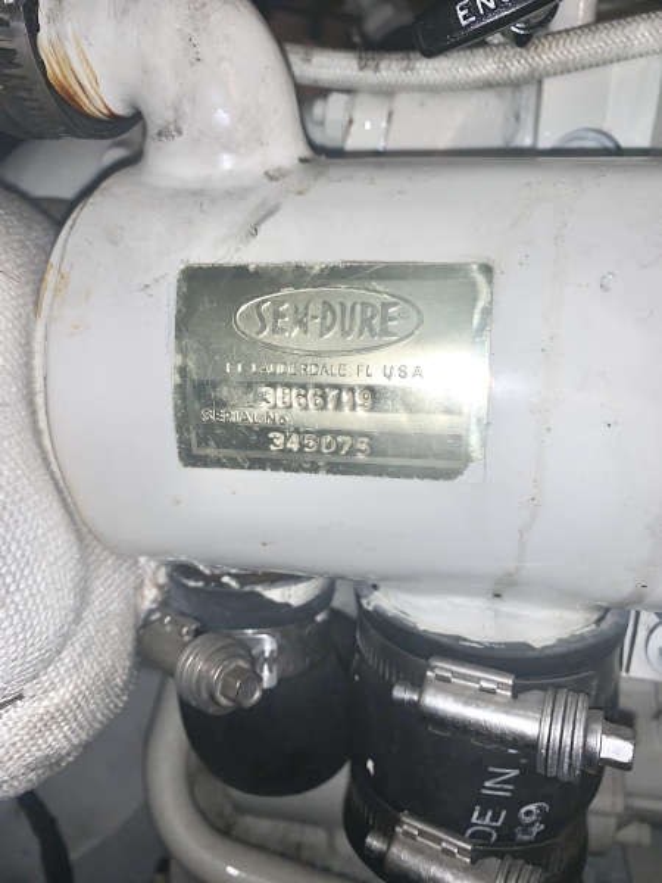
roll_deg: -4.2
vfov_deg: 67.3
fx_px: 663
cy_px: 442
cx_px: 331
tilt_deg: -20.9
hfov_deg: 53.1
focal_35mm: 26
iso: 25
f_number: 1.8
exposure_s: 1/31
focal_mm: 4.25
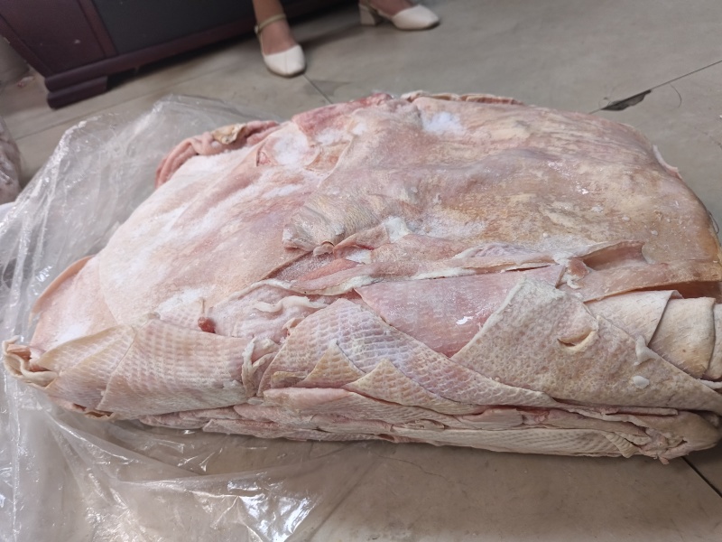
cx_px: 361
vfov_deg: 56.8
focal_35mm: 24
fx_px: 501
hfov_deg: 71.6
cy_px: 271
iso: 483
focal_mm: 5.56
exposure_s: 1/100
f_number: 1.88
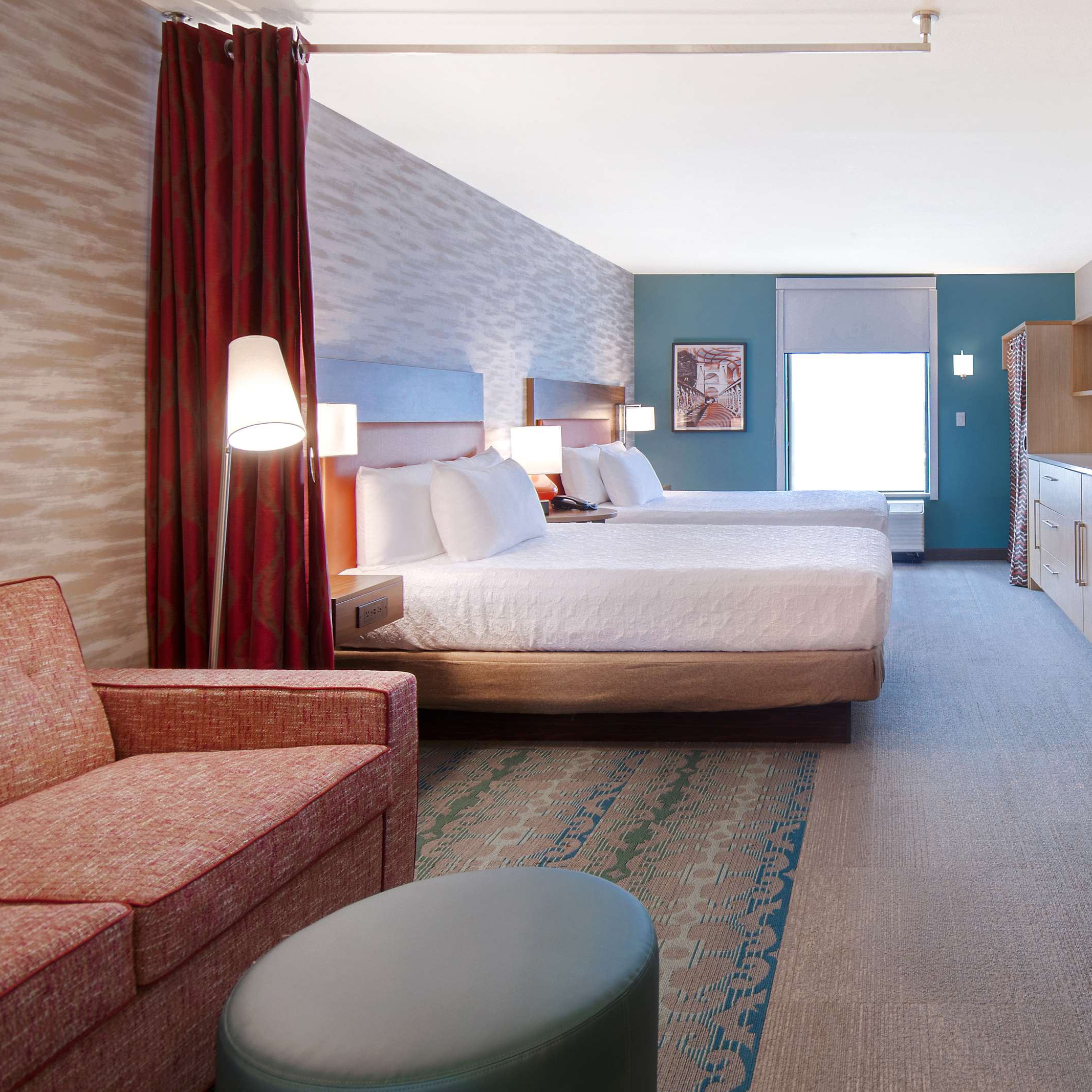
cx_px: 911
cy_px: 556
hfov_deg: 54.9
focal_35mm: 26
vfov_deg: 60.2
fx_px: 942
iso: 250
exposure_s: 1/60
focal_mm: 11.5
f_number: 7.1
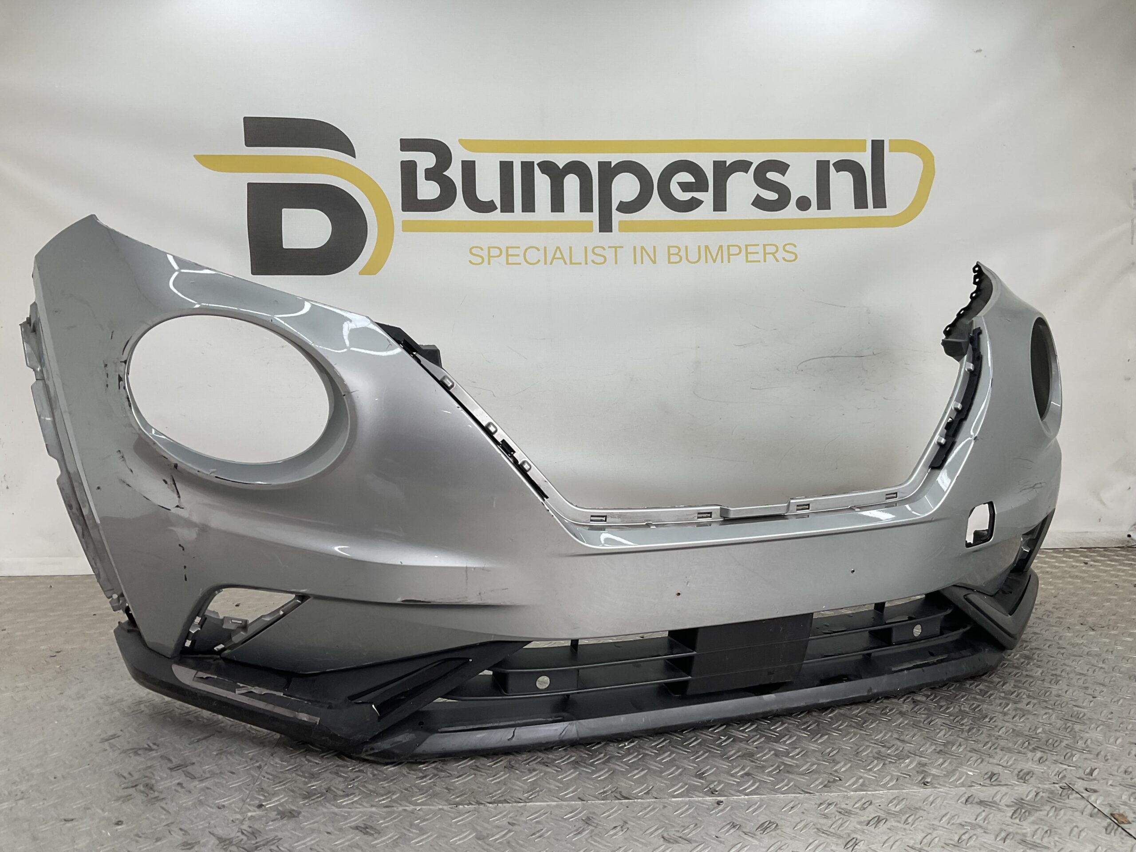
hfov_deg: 61.7
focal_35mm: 29
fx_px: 952
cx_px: 568
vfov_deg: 48.2
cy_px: 426
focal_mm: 3
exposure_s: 1/186
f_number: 1.8
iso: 16
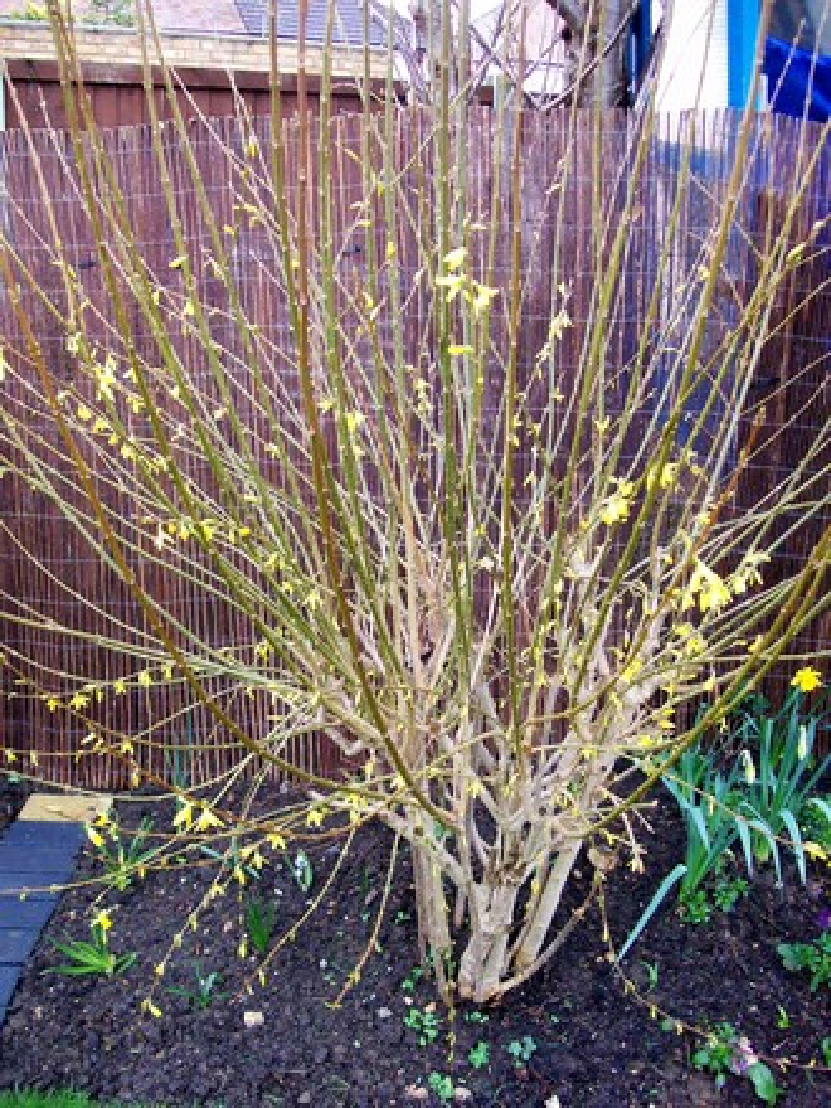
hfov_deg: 39.7
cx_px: 416
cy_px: 554
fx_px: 1152
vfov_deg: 51.4
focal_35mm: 36
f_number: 2.7
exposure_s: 1/69.8
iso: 80
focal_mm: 6
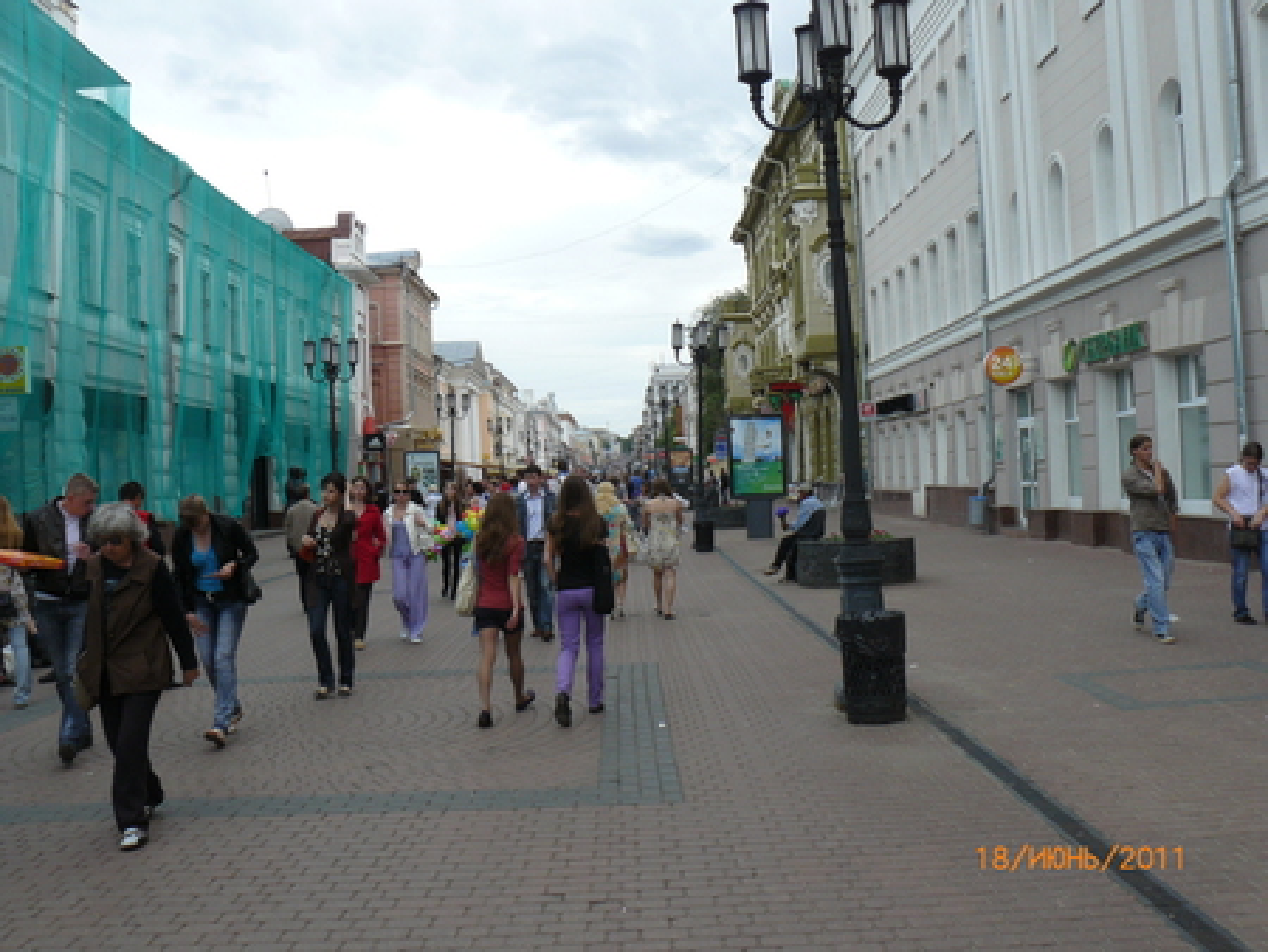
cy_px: 476
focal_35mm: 36
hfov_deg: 51.3
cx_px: 634
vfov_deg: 39.7
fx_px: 1319
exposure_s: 1/250
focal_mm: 6
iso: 100
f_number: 4.5
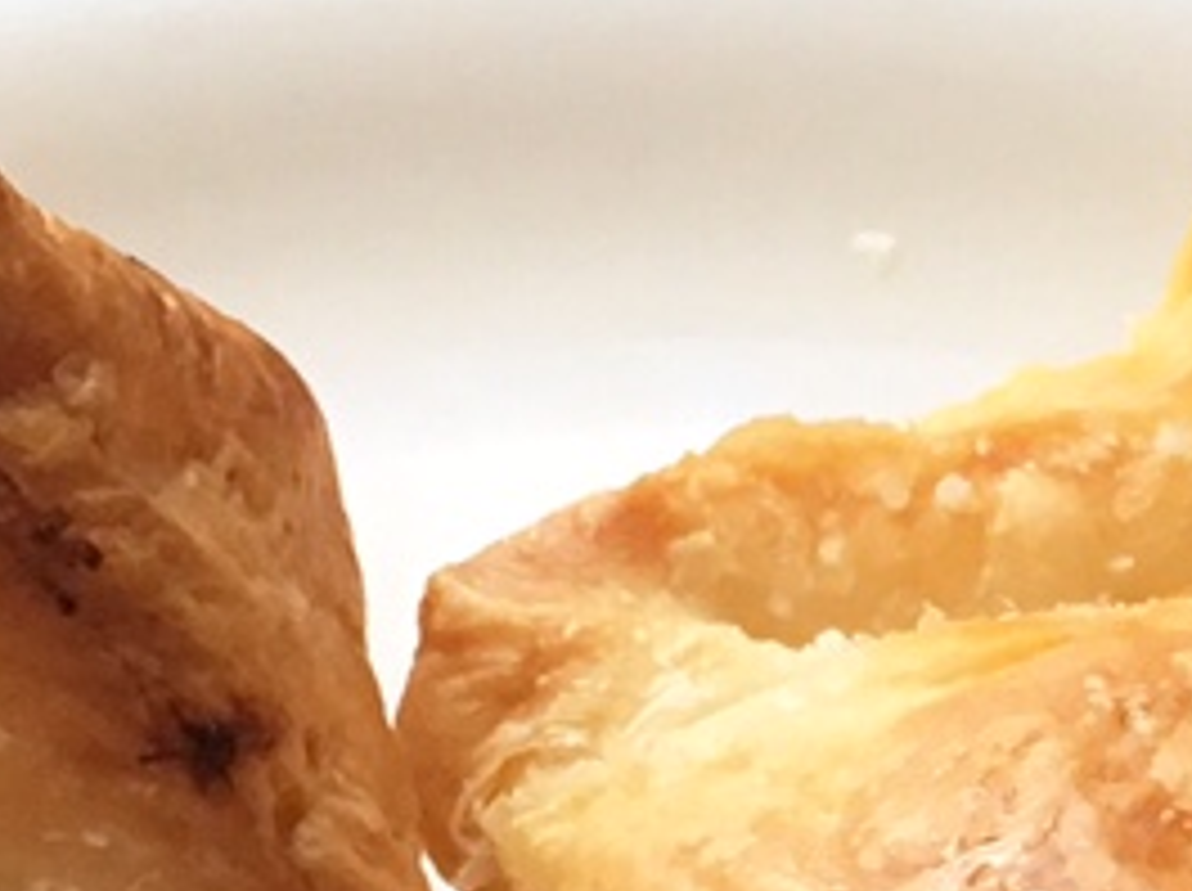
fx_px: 7600
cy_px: 1148
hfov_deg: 8.9
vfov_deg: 6.7
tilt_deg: -49.4
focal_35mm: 221
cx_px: 1219
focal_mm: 4.15
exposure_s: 1/33
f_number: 2.2
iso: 50
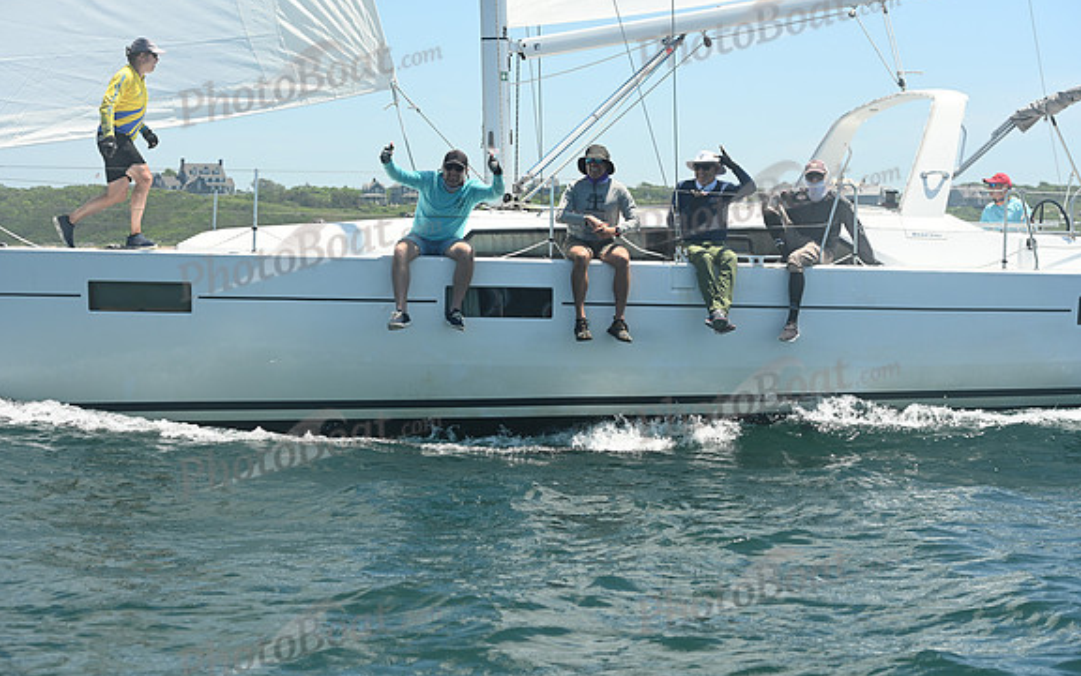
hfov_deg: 26.8
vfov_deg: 16.9
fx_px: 2268
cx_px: 540
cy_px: 324
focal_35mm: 77
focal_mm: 75
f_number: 7.1
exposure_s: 1/1000
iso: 320
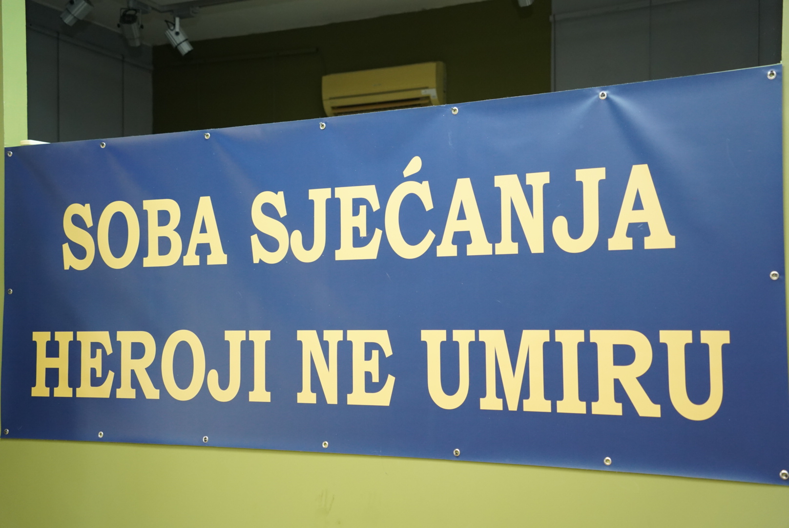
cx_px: 394
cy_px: 264
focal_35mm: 45
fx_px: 987
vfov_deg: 29.9
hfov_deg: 43.6
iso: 3200
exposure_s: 1/160
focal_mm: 45
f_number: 3.5
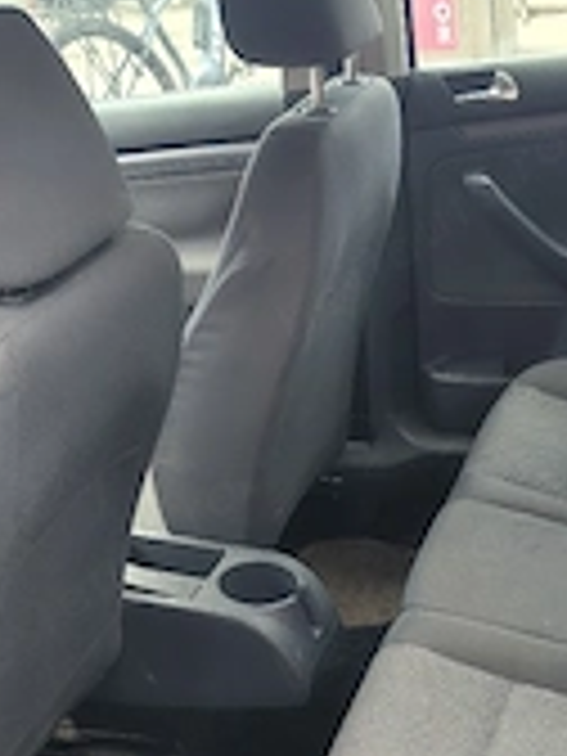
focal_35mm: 57
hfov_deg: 24.8
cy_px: 644
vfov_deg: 32.5
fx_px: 1245
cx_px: 531
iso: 141
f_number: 1.8
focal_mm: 5.56
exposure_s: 1/100
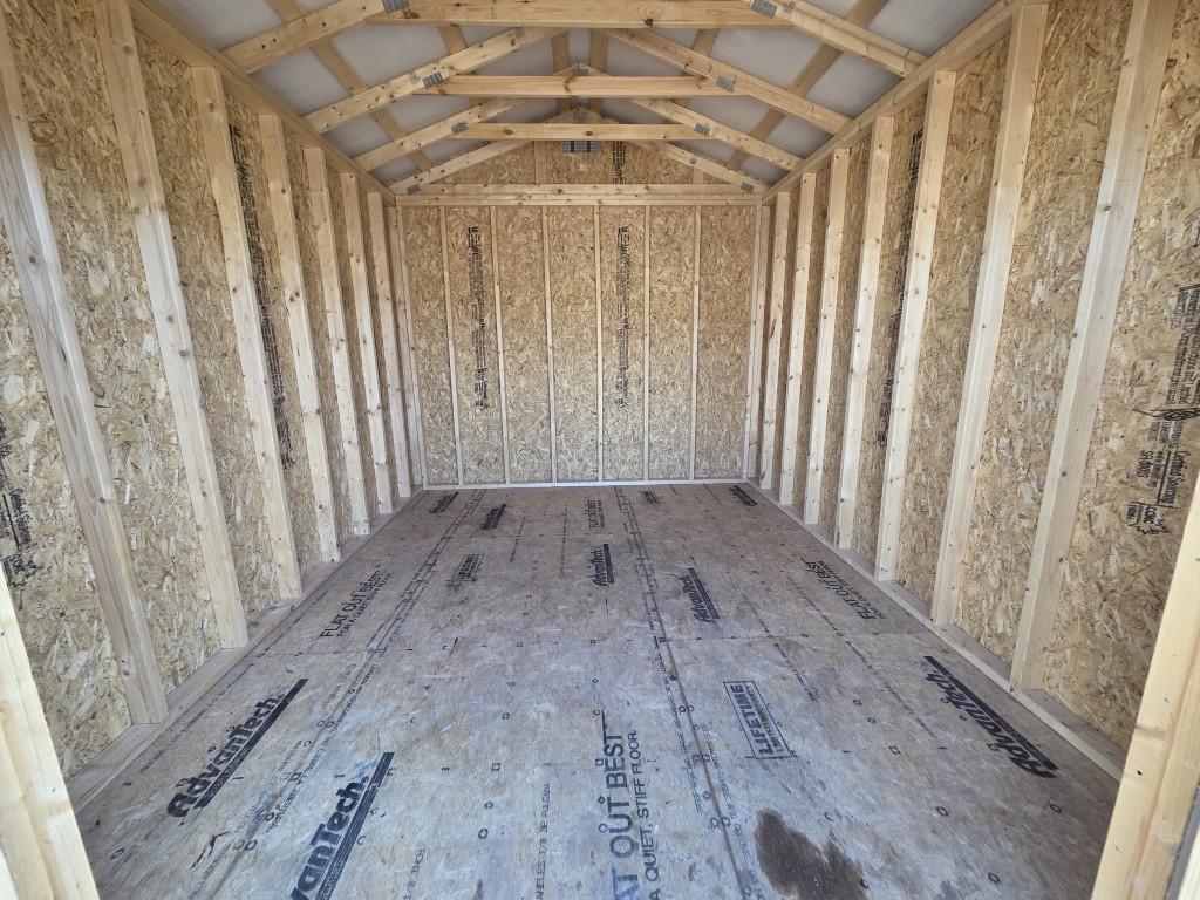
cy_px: 450
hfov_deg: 106.2
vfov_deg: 89.9
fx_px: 451
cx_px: 600
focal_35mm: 13
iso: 100
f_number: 2.2
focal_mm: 2.2
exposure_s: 1/120
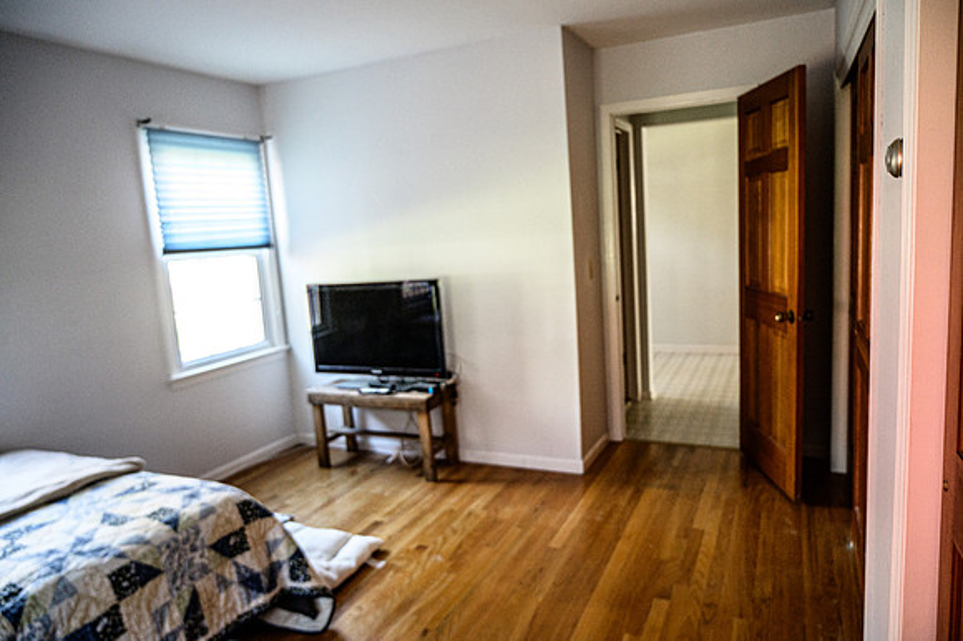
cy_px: 320
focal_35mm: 25
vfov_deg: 51.2
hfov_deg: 71.5
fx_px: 668
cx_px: 482
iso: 3200
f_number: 4
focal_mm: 25
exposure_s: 1/80
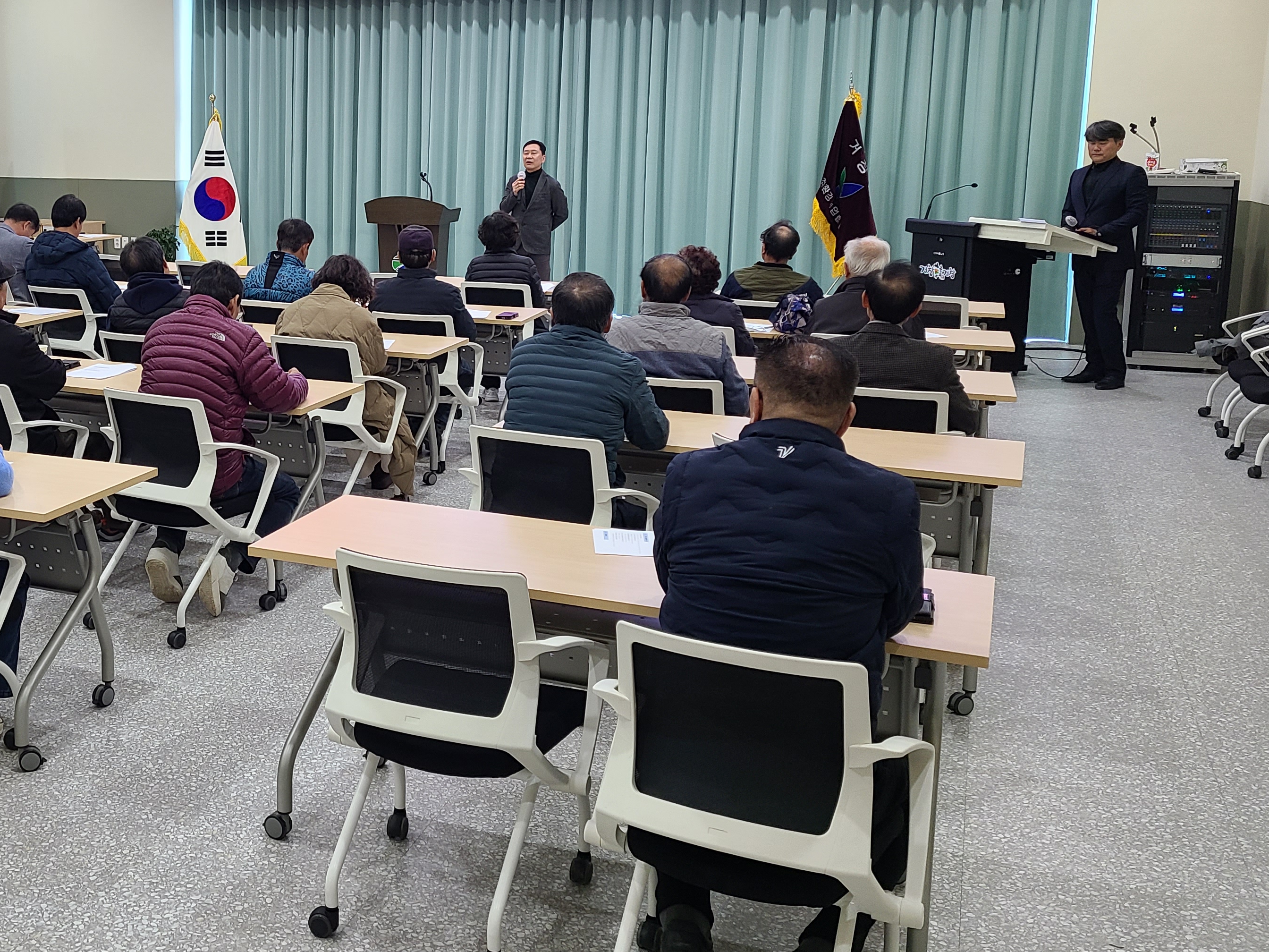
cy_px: 350
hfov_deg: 46.4
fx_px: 1430
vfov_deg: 36.6
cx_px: 338
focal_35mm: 39
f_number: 1.8
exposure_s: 1/60
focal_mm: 5.4
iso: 160
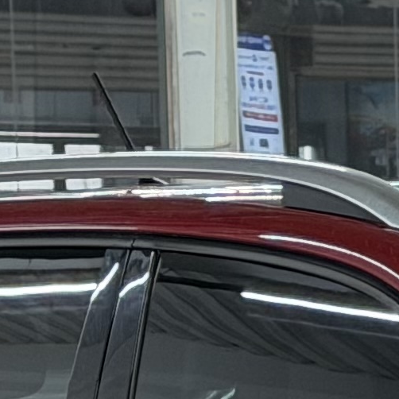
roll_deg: +0.1
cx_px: 951
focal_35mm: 341
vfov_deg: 5.0
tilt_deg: -8.9
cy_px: 908
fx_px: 4447
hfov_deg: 5.0
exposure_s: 1/50
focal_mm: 6.76
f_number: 1.78
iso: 100
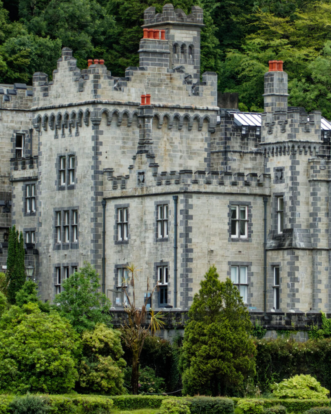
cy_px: 153
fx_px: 3135
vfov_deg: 7.5
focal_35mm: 256
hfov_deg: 6.0
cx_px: 286
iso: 800
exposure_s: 1/640
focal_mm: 70
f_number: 6.3
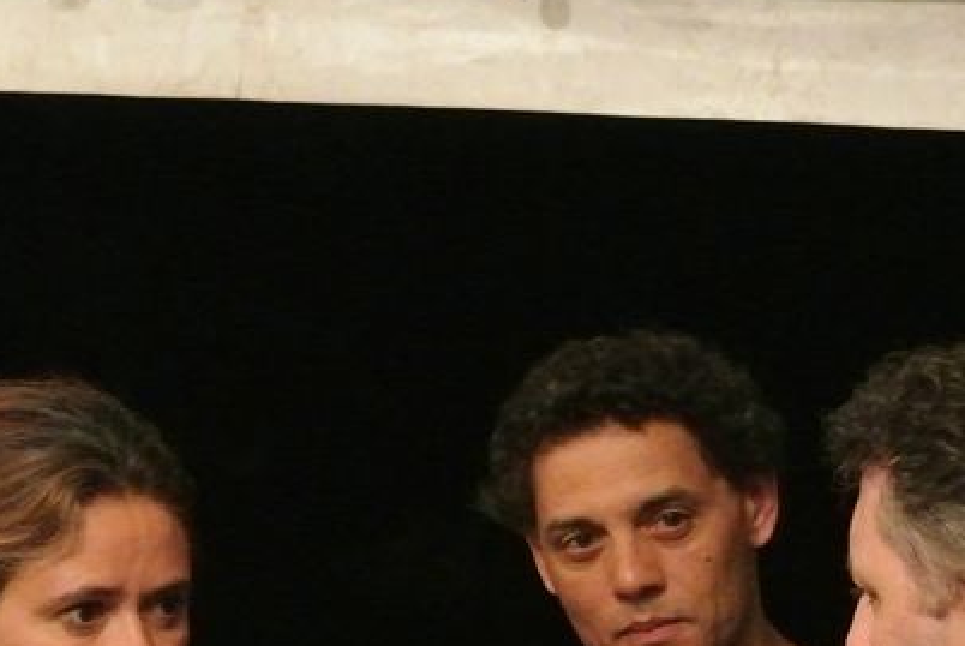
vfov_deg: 8.5
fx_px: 4320
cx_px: 446
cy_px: 609
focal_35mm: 161
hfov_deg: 12.7
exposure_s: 1/200
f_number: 3.8
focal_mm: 30
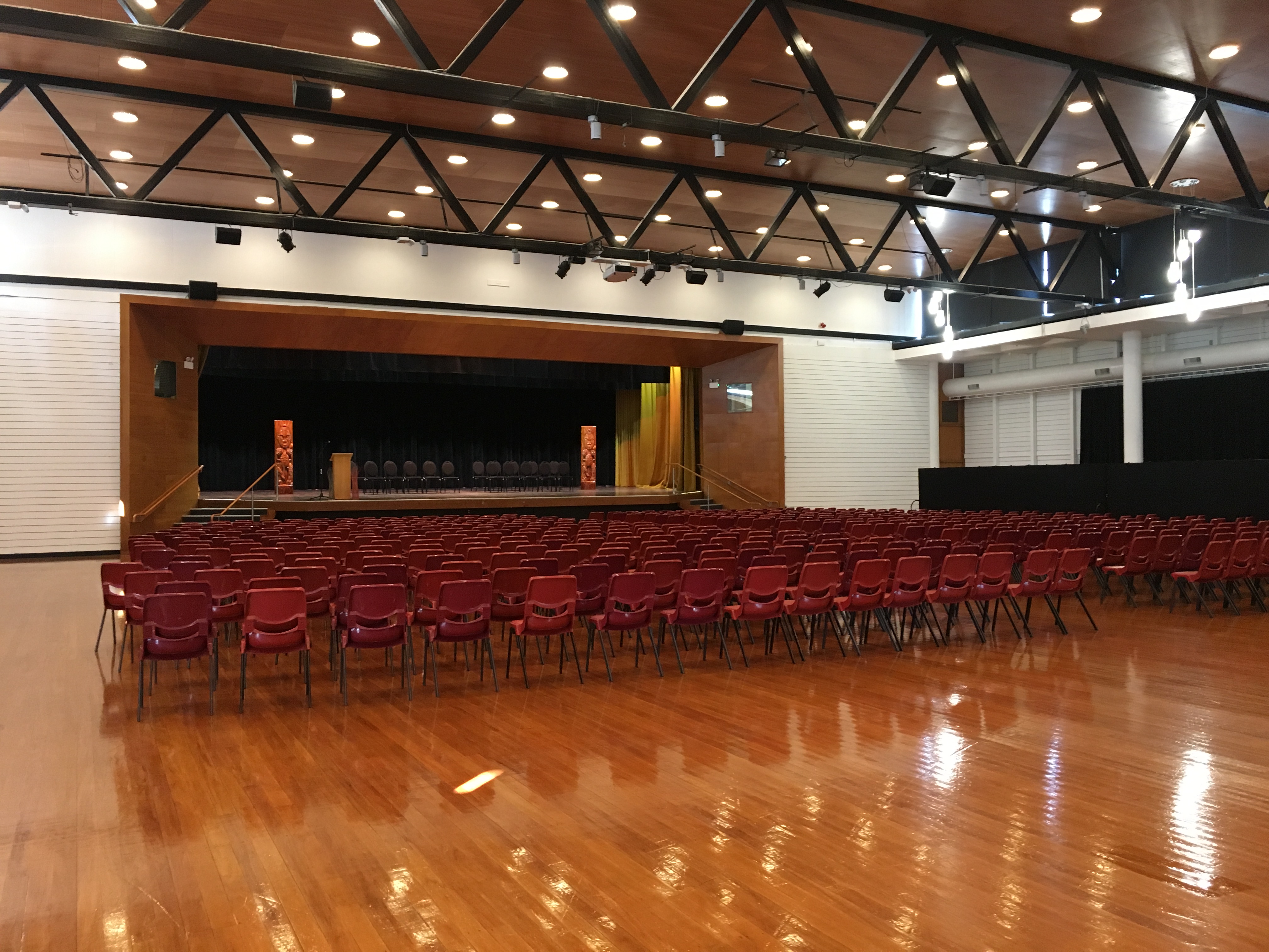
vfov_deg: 48.2
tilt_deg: +1.1
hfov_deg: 61.7
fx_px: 1063
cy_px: 476
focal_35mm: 29
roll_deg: +0.9
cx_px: 634
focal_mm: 4.15
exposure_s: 1/33
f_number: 2.2
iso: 250
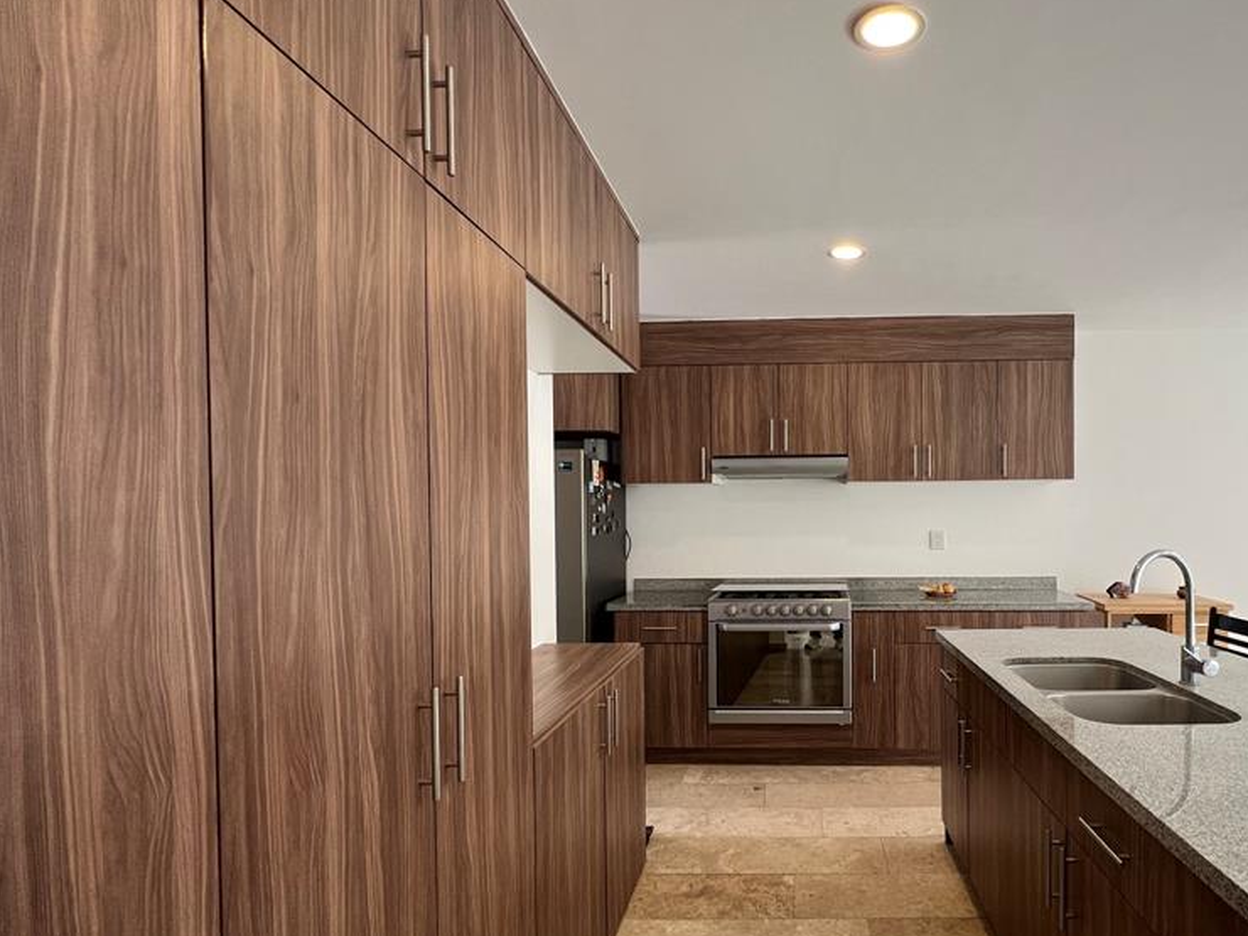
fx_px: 649
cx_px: 796
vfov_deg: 71.3
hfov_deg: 85.7
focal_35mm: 18
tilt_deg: -2.0
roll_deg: +0.5
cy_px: 528
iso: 160
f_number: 1.8
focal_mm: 1.57
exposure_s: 1/99
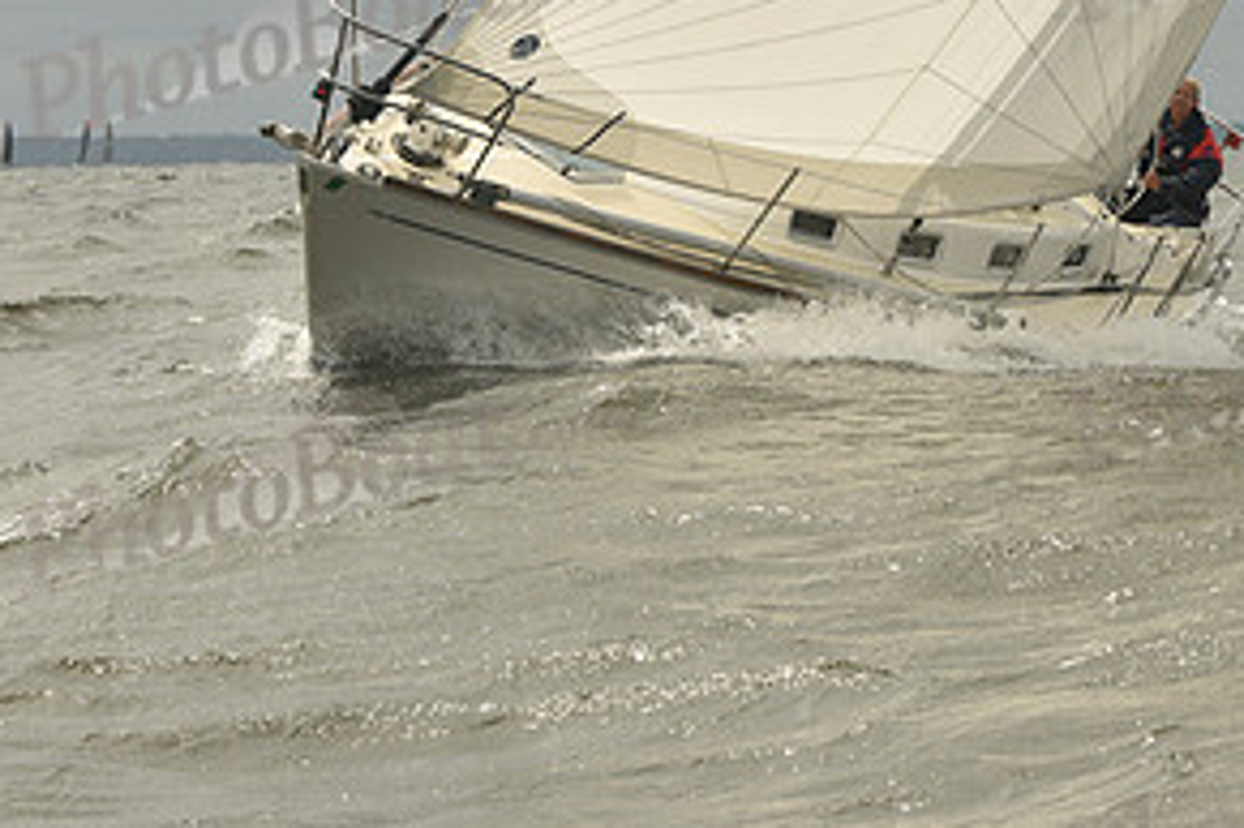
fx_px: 5871
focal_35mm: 170
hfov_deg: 12.1
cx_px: 849
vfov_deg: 8.1
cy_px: 195
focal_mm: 85
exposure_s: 1/1600
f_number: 10
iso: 320
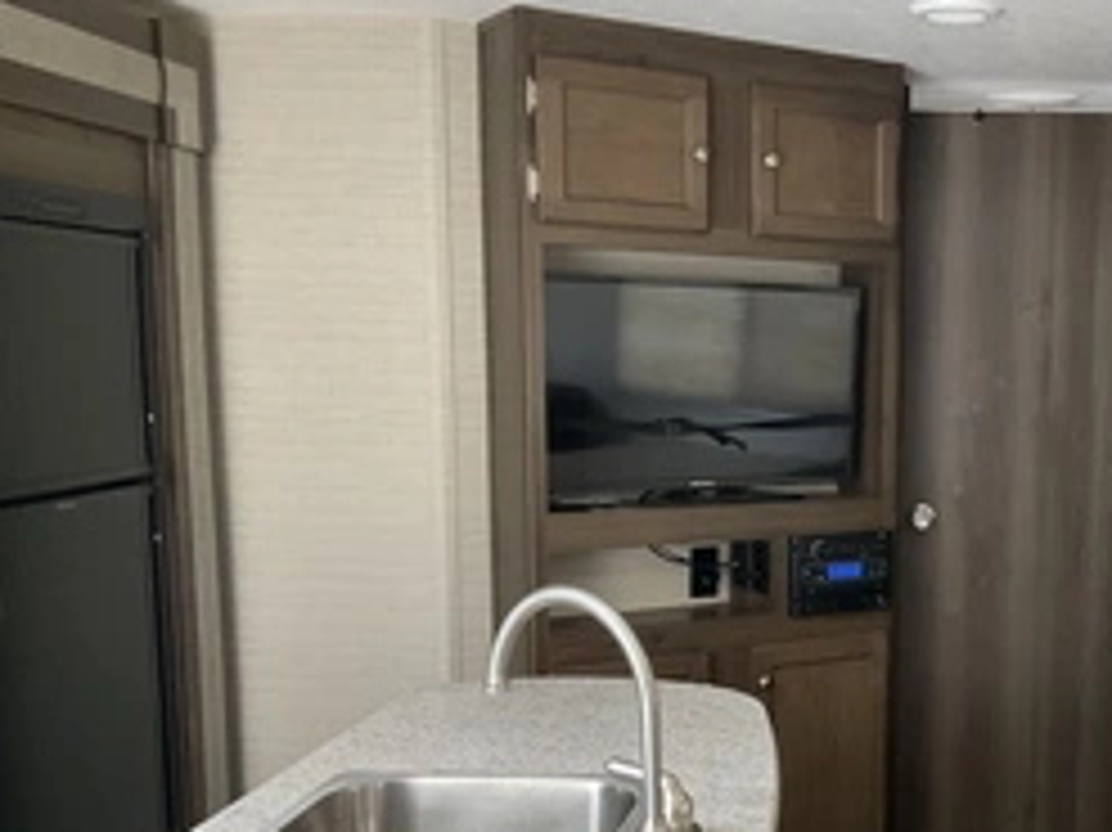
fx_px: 1509
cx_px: 891
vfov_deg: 30.6
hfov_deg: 38.9
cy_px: 567
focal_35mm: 47
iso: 125
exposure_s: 1/60
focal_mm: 3
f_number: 1.8
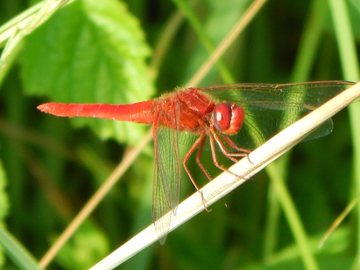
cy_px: 124
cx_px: 178
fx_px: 6894
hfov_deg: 3.0
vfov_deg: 2.2
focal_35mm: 663
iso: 140
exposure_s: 1/125
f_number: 5.8
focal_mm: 107.1
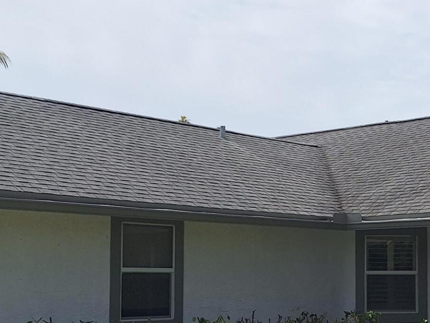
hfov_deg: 25.2
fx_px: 944
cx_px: 351
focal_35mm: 76
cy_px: 218
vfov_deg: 19.3
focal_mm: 5.54
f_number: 1.8
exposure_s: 1/5181
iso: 40
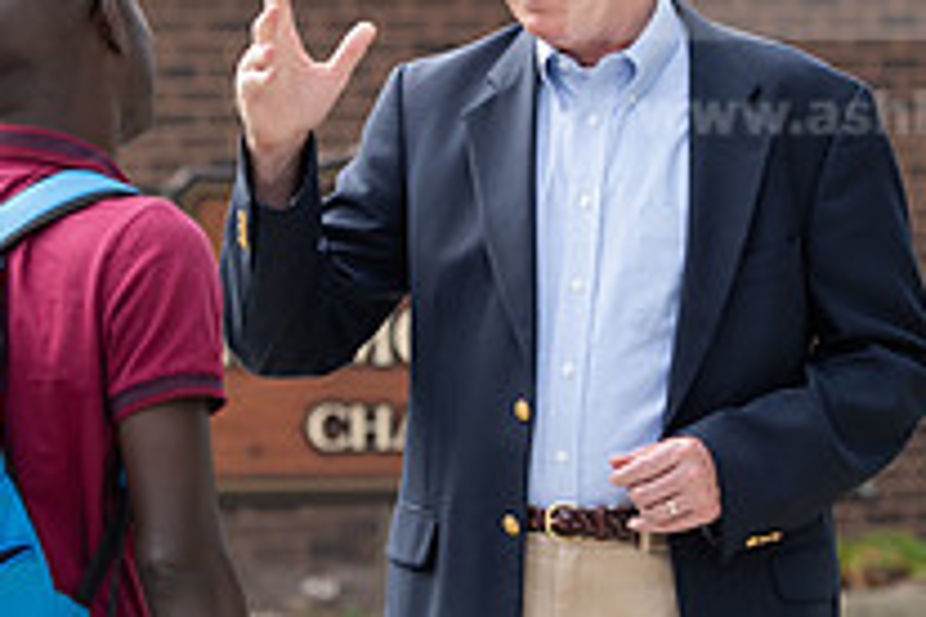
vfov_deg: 4.8
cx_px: 434
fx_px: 7356
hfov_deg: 7.2
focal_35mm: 286
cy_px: 208
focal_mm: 102
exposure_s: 1/500
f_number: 4
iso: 250
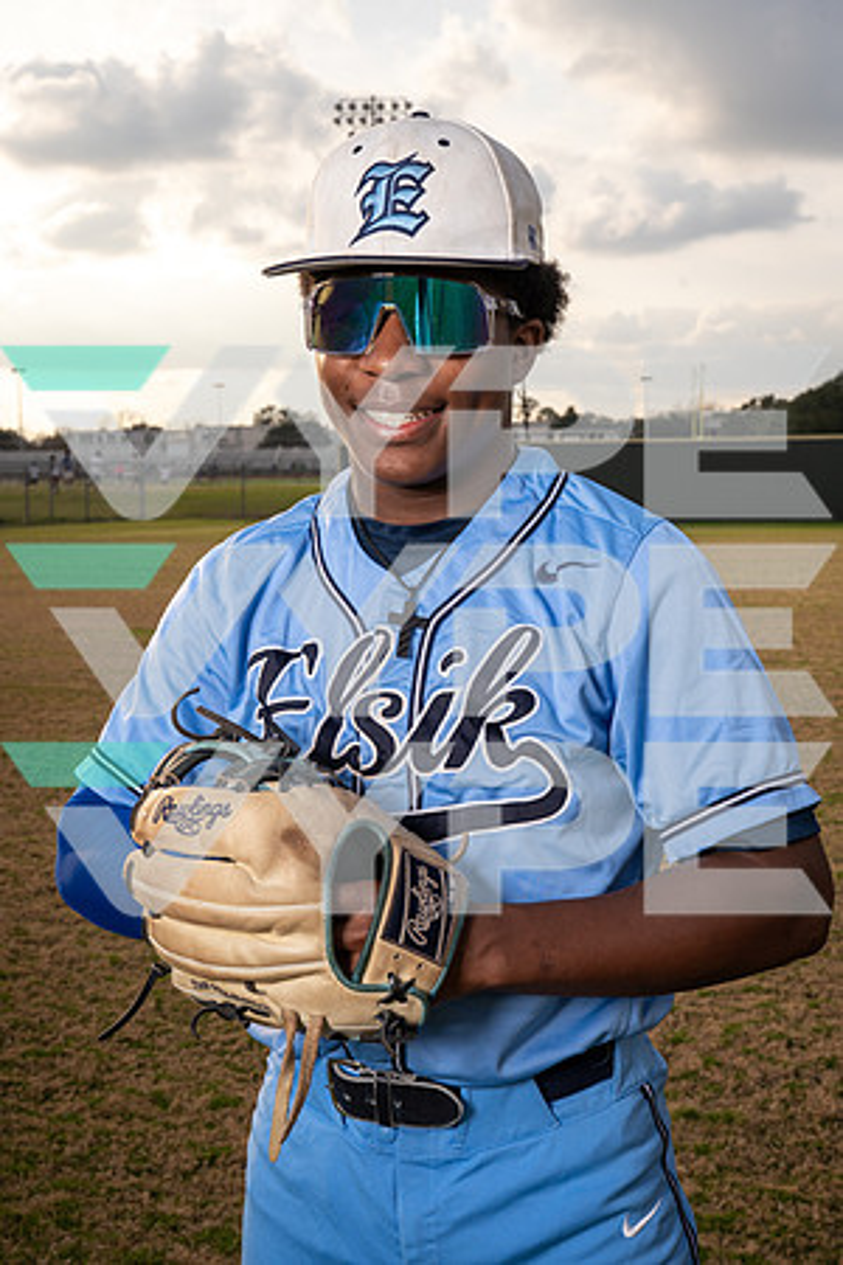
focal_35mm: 47
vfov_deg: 41.9
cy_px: 632
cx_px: 422
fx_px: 1651
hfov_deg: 28.6
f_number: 11
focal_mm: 47
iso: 250
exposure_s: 1/250
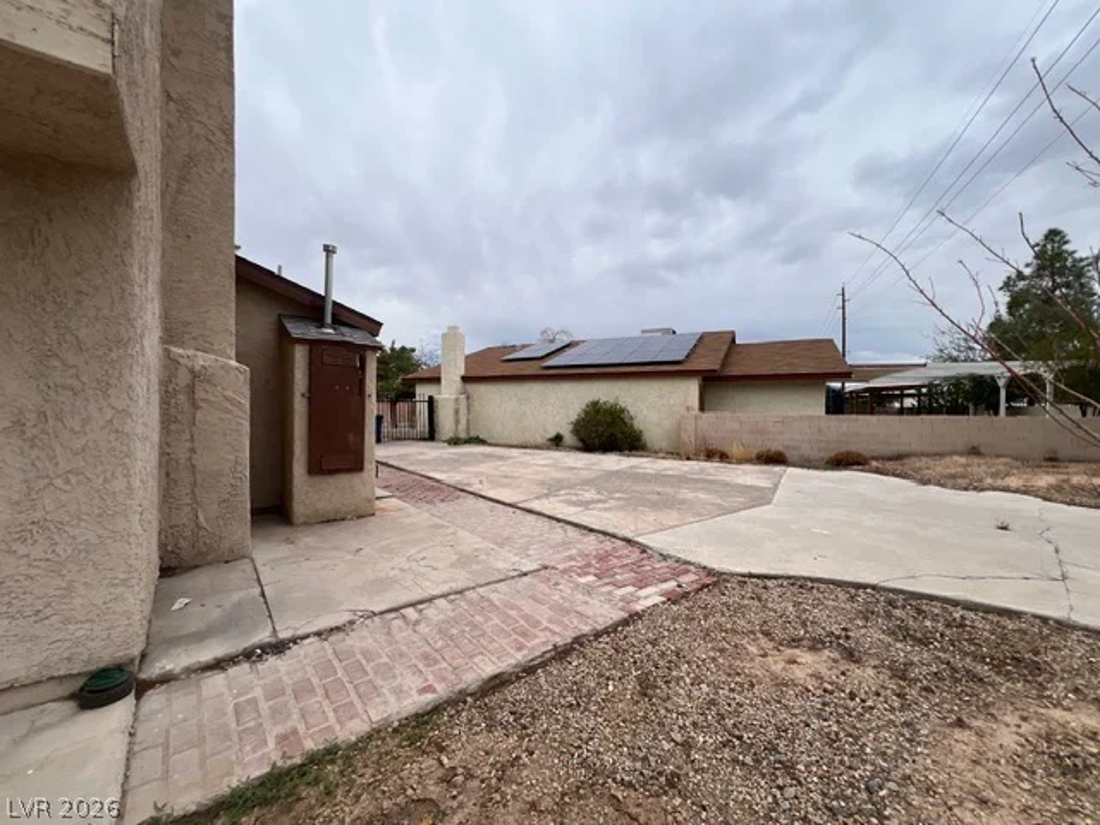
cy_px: 412
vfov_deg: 89.9
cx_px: 550
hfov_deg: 106.2
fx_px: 413
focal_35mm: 13
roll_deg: -0.4
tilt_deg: +0.8
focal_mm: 1.57
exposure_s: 1/867
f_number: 1.8
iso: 32
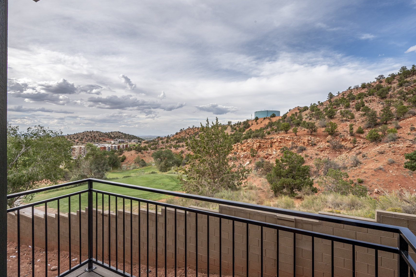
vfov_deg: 67.3
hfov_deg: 90.0
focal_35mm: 18
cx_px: 208
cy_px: 133
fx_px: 208
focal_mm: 15.5
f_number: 14
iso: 320
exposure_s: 1/200
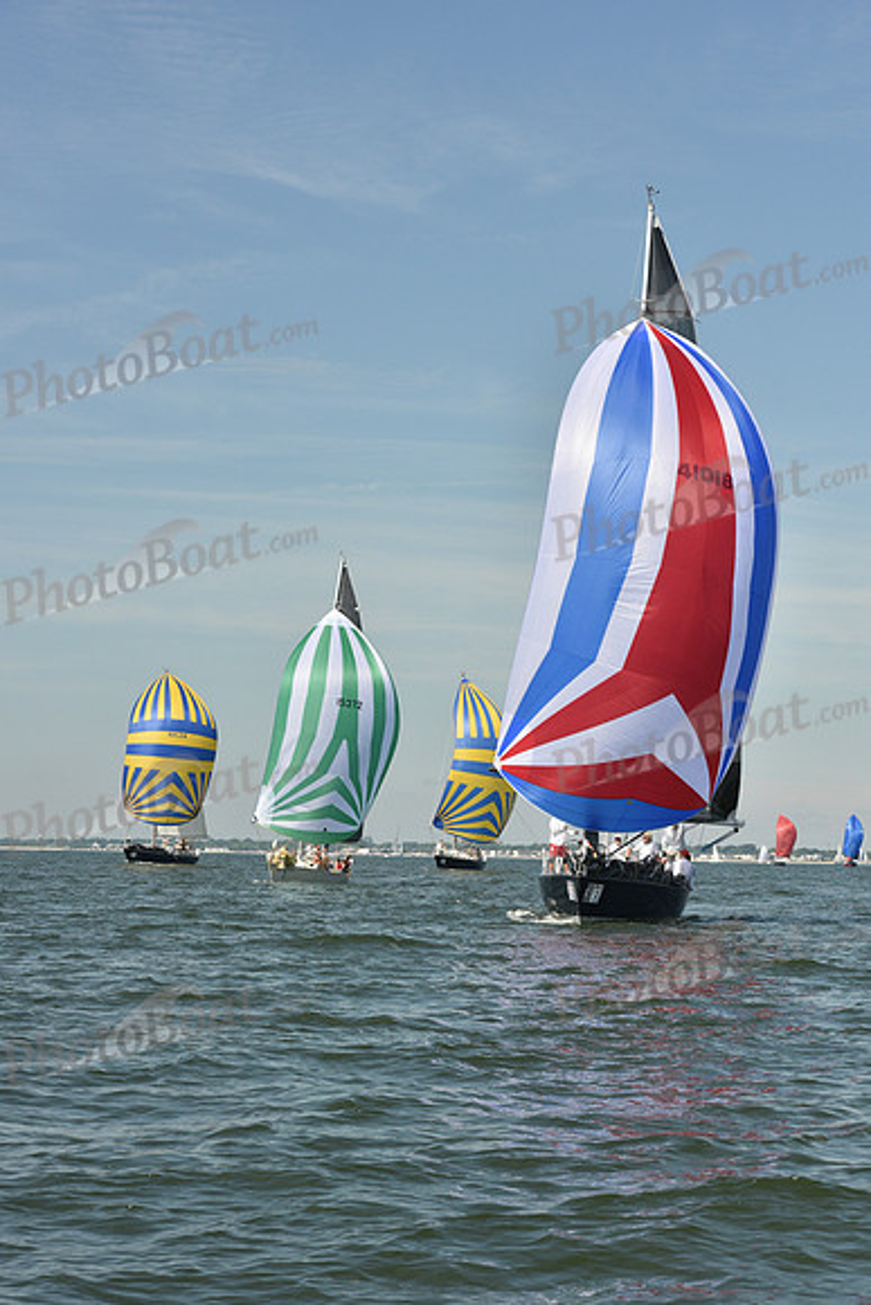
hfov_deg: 17.1
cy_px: 652
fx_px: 2901
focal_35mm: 80
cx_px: 436
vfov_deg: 25.4
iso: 320
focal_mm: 80
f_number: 11
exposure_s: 1/1000
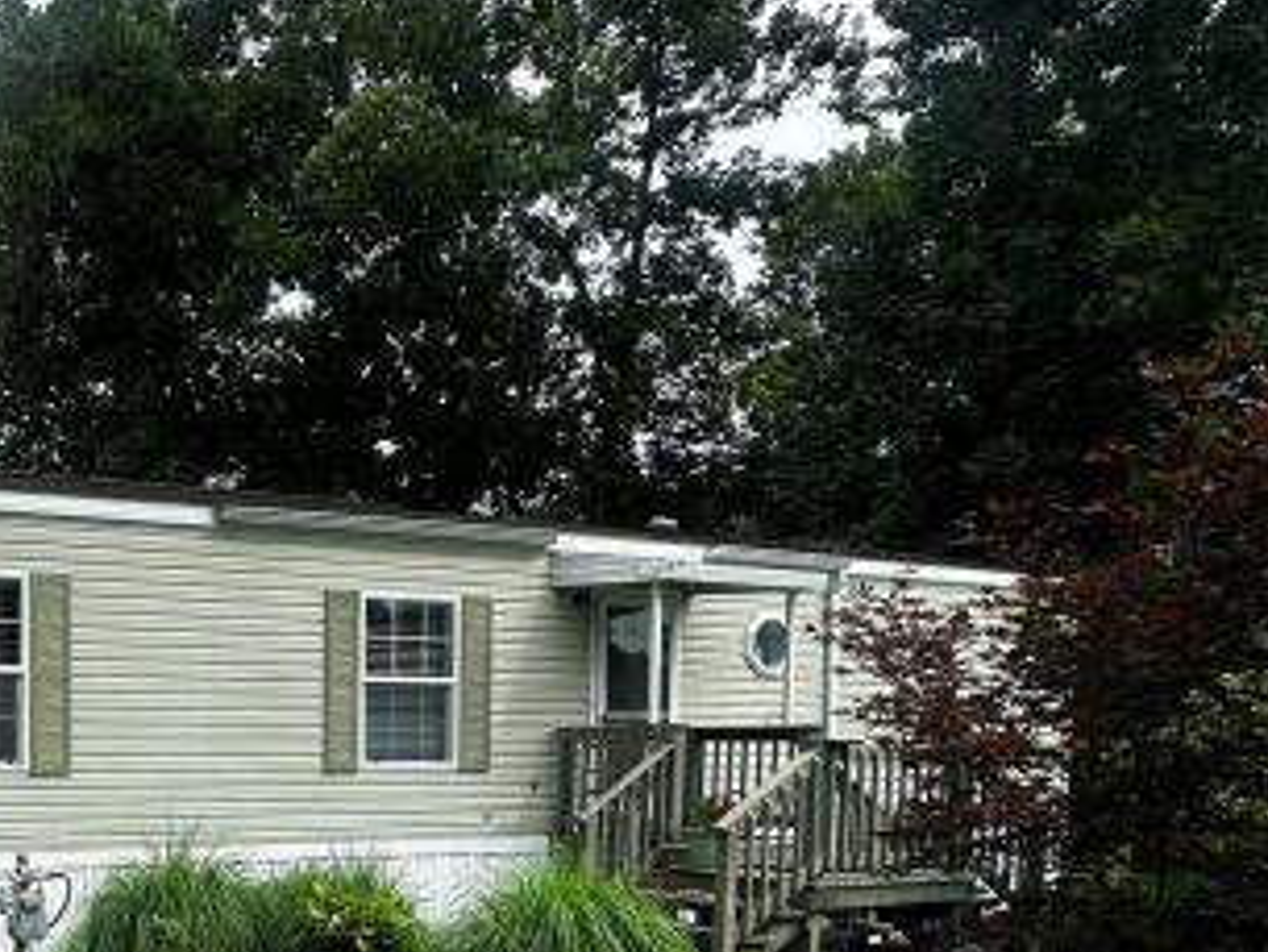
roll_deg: +0.3
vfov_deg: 40.5
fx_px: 1209
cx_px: 46
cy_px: 811
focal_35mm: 33
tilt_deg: -2.3
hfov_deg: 47.5
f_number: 2.2
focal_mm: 2.22
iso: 40
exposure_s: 1/1014
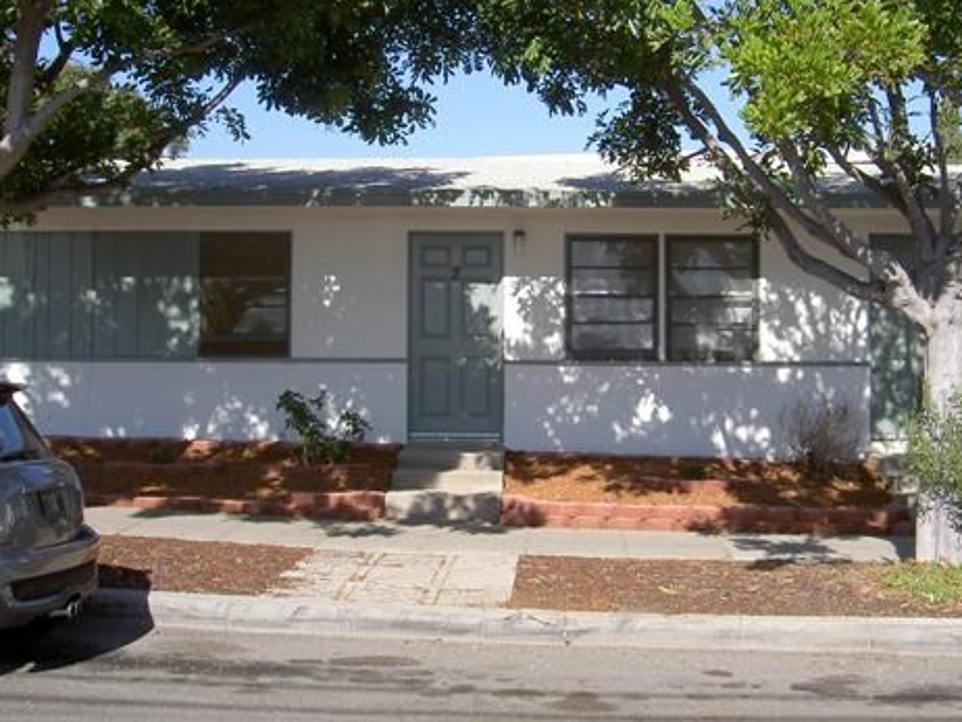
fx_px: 1501
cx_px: 533
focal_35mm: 54
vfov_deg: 27.1
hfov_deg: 35.5
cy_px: 341
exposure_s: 1/320
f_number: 4.7
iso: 100
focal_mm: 8
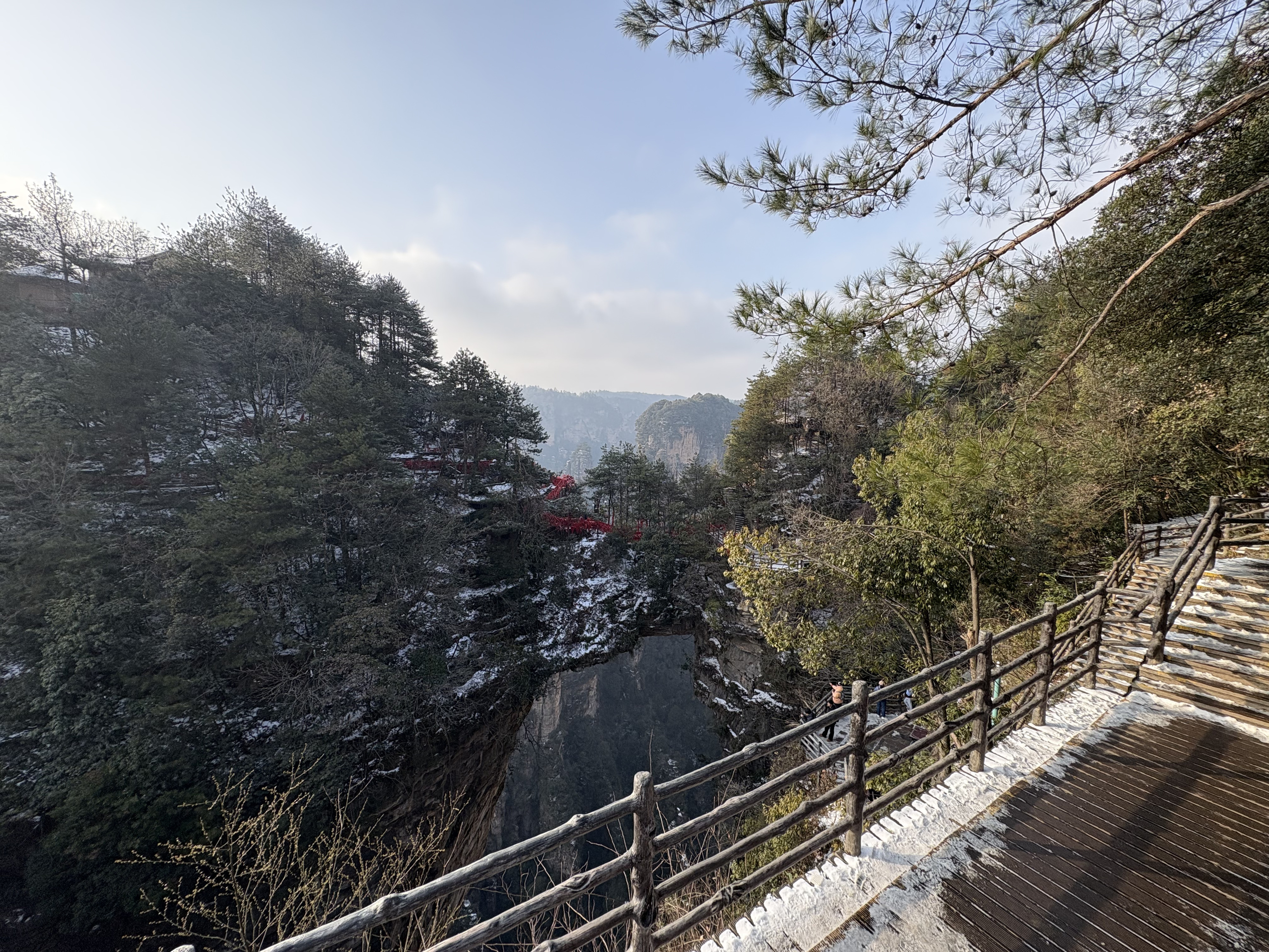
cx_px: 634
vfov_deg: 85.7
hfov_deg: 102.1
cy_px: 476
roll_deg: -0.6
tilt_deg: -5.6
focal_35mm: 14
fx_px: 513
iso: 50
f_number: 2.2
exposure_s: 1/707
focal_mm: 2.22
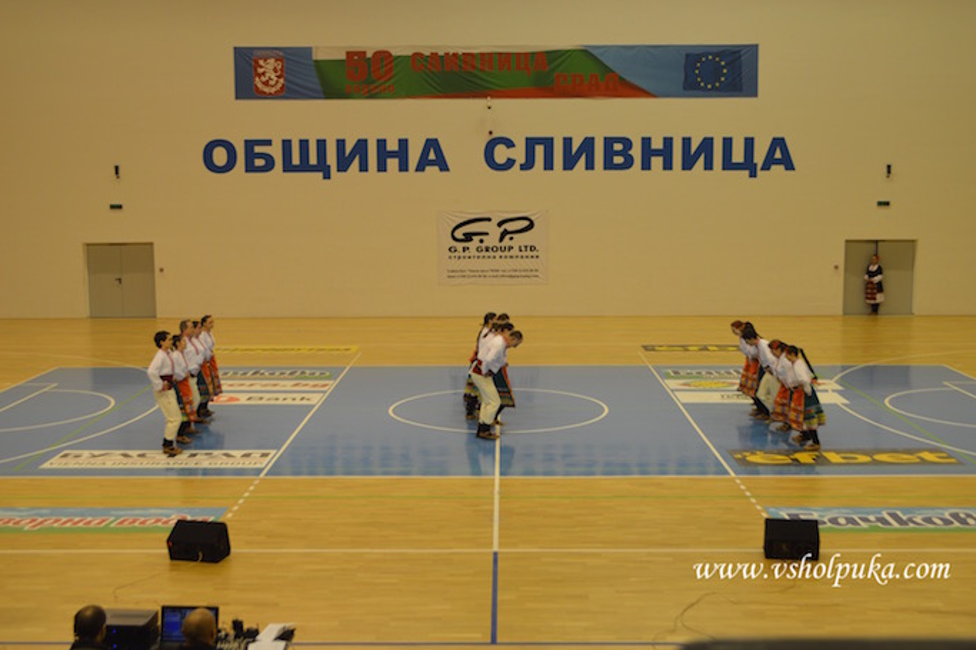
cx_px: 496
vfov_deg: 31.2
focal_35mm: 43
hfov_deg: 45.4
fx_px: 1165
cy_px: 325
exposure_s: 1/100
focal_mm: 28
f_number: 5
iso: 400
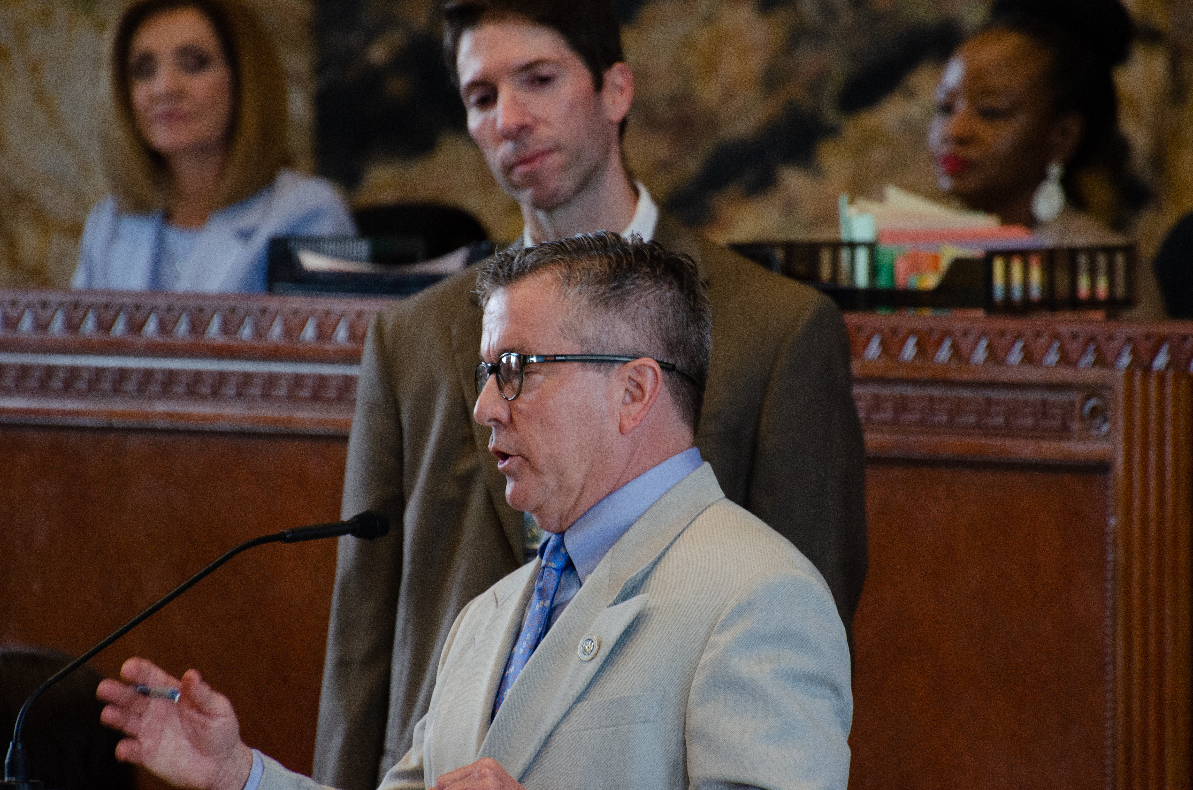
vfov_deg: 3.0
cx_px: 596
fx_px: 14882
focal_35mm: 450
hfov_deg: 4.6
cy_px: 395
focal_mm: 300
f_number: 5.6
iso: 1250
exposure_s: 1/100
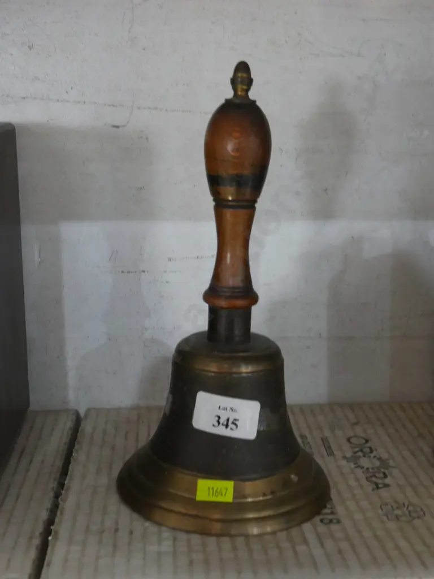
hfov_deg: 31.5
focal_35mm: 46
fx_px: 769
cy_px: 290
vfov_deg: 41.2
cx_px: 217
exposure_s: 1/50
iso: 3200
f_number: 5.1
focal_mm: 23
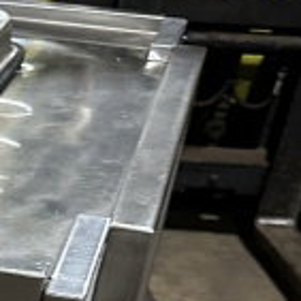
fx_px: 1200
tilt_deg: -39.0
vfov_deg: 12.6
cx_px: -322
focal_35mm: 122
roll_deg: -2.2
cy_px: 599
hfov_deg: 12.4
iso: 320
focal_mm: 6.86
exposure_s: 1/60
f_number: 1.78
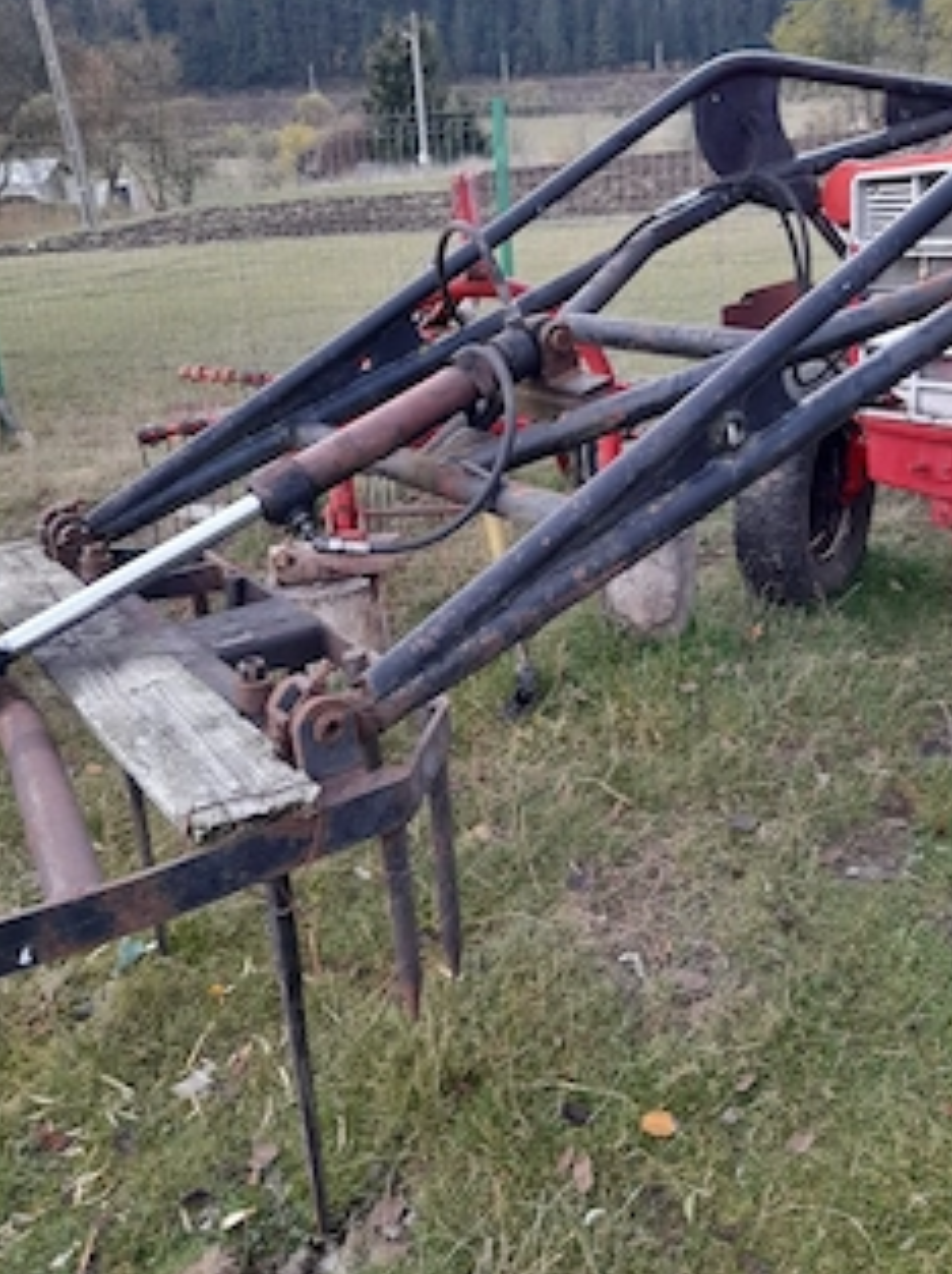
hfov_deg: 43.9
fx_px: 1176
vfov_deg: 56.8
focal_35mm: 32
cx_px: 549
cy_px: 594
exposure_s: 1/50
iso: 32
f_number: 2
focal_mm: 4.6
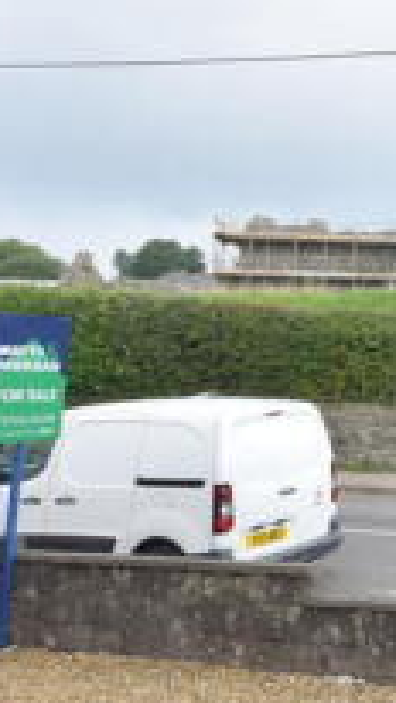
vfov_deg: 40.9
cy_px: 244
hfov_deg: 19.7
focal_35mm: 50
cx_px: 644
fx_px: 933
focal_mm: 10
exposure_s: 1/250
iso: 220
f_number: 8
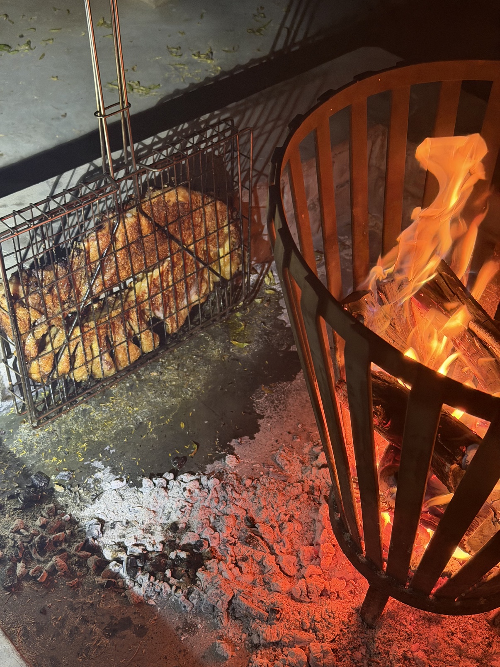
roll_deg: -5.1
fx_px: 924
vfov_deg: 39.7
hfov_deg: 30.3
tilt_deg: -43.0
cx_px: 250
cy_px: 334
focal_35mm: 48
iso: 640
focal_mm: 6.76
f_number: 1.78
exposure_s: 1/30
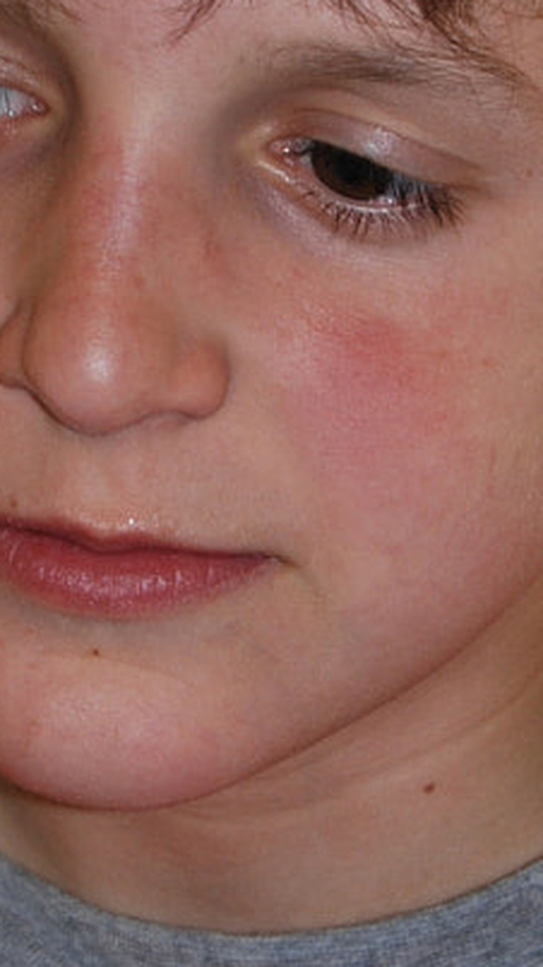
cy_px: 315
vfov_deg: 6.3
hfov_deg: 3.5
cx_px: 234
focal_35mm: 344
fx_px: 8811
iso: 200
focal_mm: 55
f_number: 5.6
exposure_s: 1/60
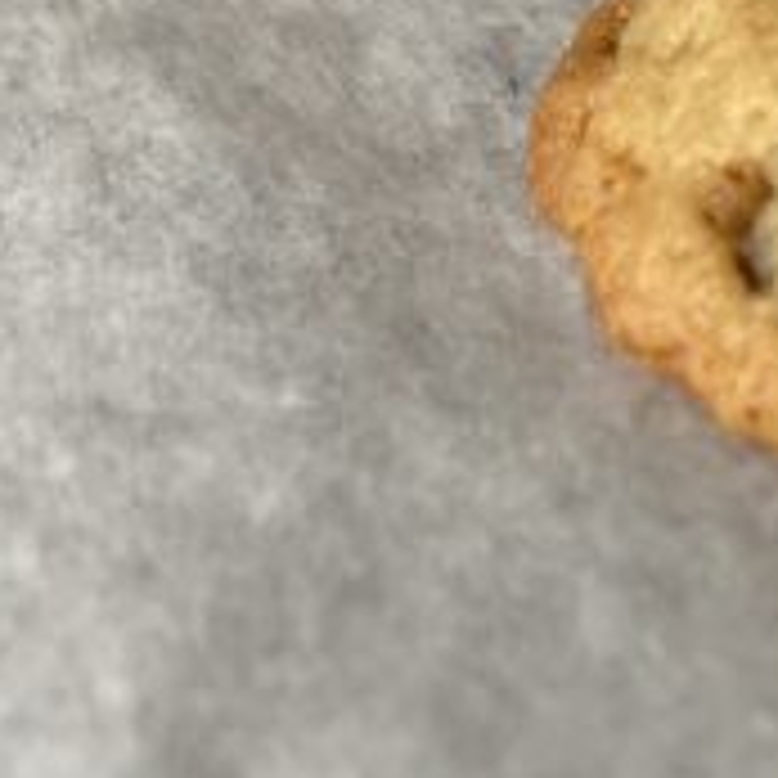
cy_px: 445
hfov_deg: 25.7
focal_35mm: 64
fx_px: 1627
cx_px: 753
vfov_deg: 26.9
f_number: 1.8
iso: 64
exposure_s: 1/122
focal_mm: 4.25
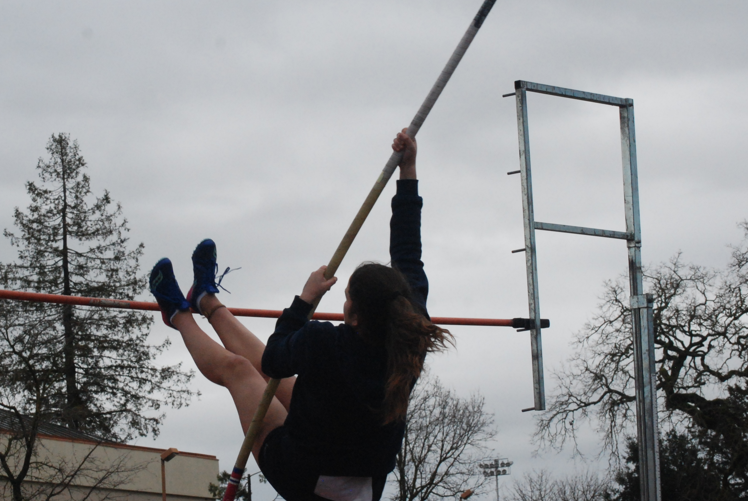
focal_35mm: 128
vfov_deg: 10.8
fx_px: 2658
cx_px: 295
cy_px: 212
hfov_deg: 16.0
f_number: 14
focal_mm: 55
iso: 1000
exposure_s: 1/800
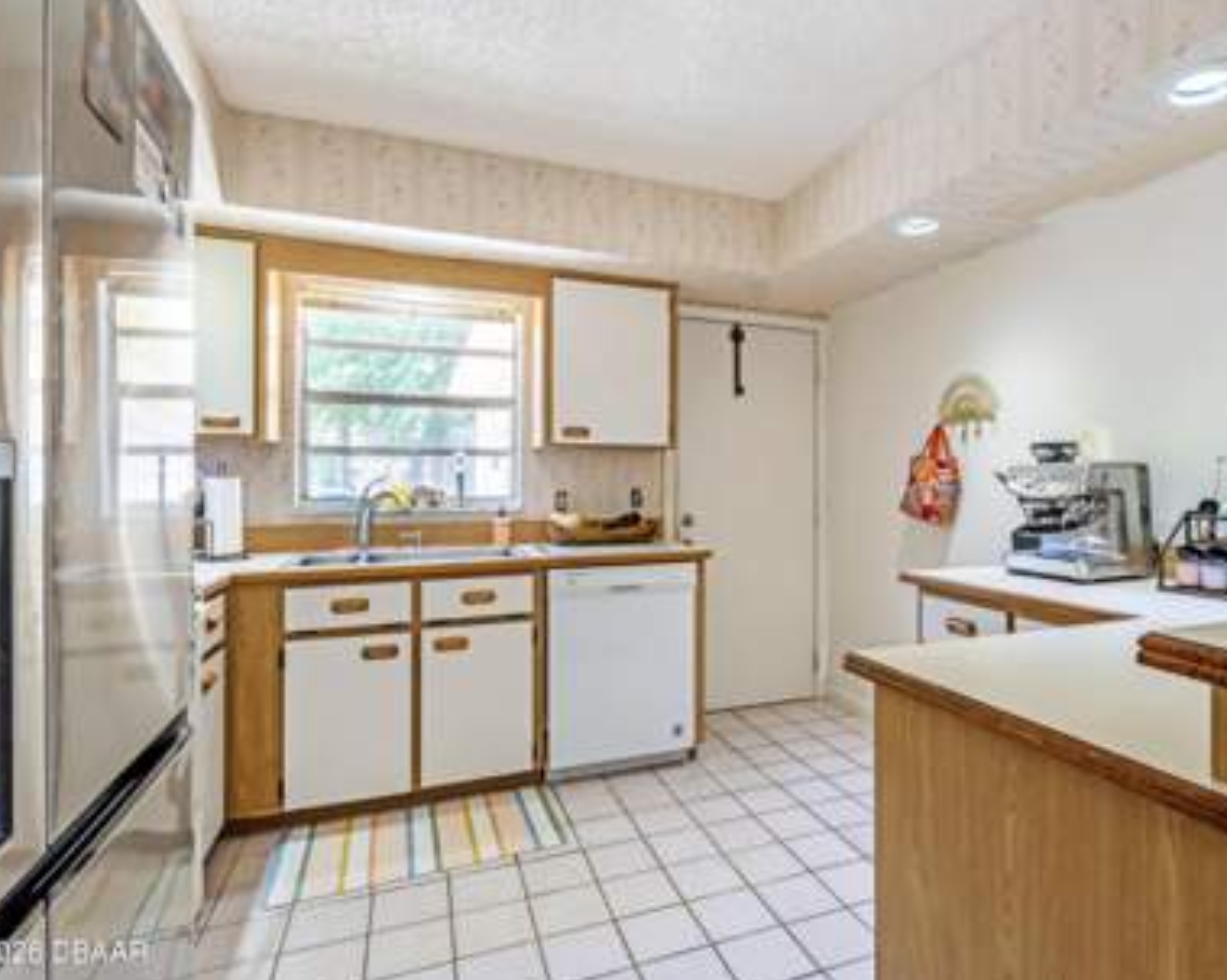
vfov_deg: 69.2
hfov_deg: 80.7
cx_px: 732
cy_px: 480
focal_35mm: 20
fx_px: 711
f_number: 9
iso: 250
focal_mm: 11
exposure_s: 1/160
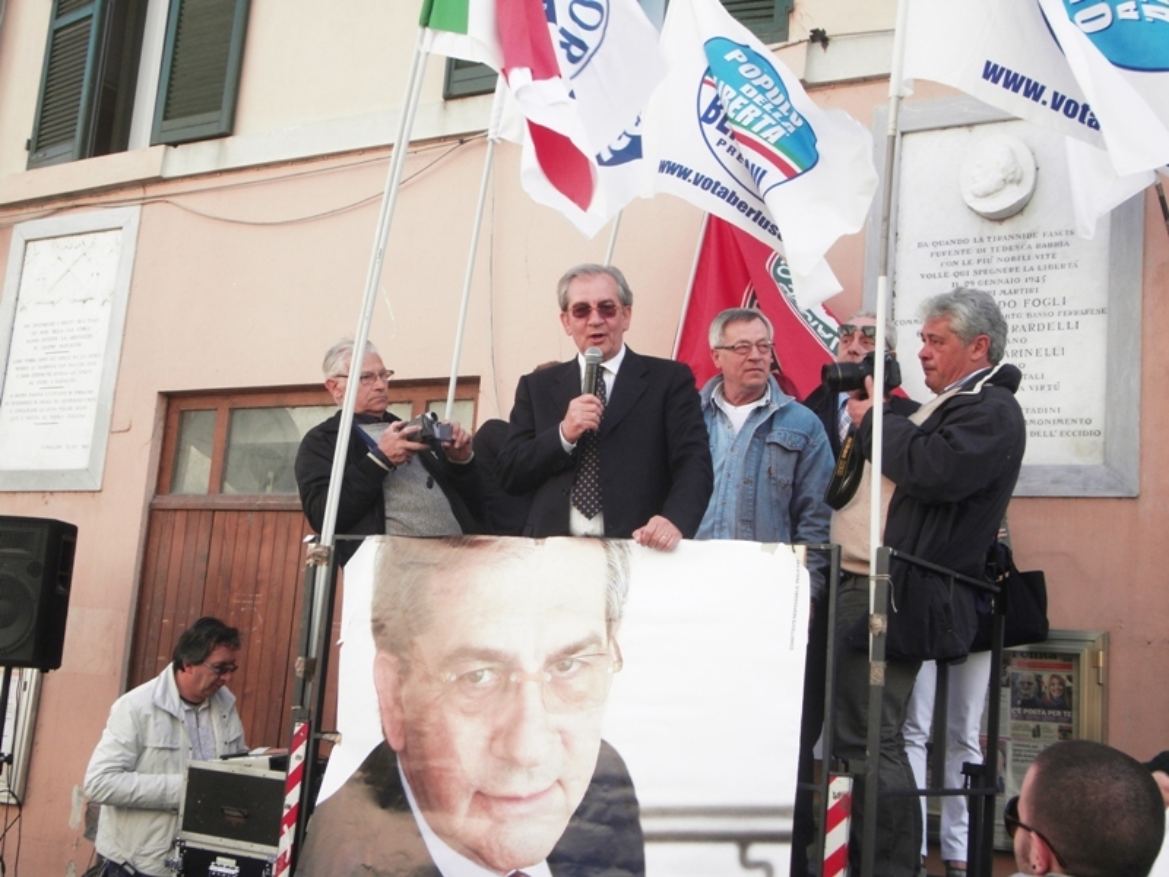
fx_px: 1621
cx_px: 584
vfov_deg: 30.3
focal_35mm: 48
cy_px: 438
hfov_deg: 39.7
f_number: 4
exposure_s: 1/125
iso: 80
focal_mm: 8.5
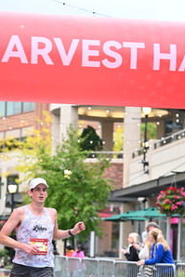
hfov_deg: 10.6
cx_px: 70
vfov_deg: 15.7
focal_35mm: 129
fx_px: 993
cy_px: 231
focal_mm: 70
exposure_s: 1/800
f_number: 2.8
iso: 1600
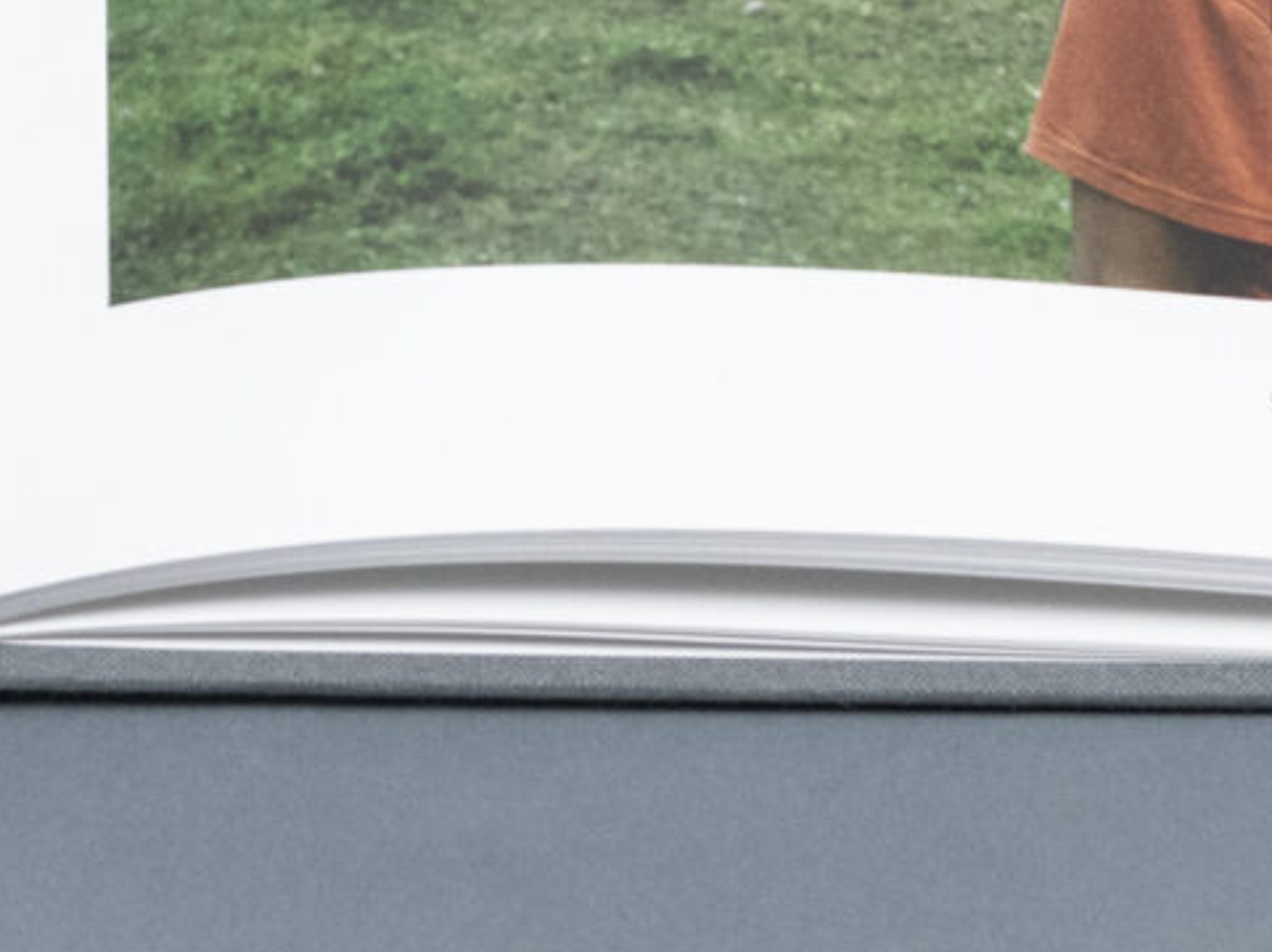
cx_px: -66
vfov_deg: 8.5
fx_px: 6205
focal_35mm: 169
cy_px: -541
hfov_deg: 11.6
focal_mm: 22
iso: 800
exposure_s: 1/200
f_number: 5.6
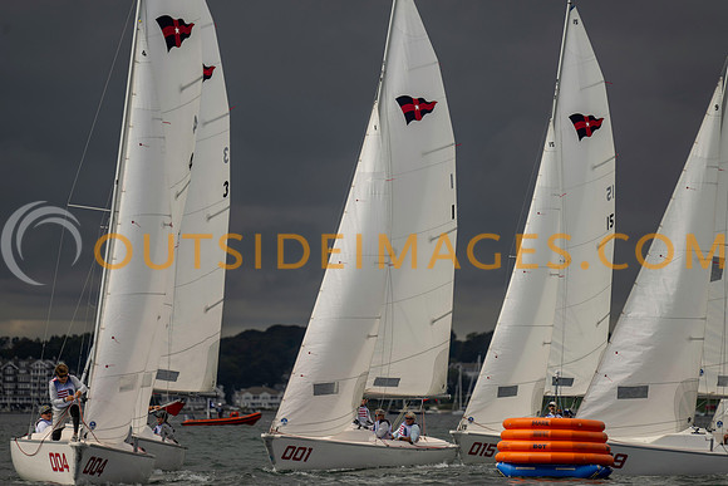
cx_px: 364
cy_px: 243
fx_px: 6386
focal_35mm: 316
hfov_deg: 6.5
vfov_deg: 4.4
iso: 50
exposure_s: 1/1000
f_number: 4
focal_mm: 300
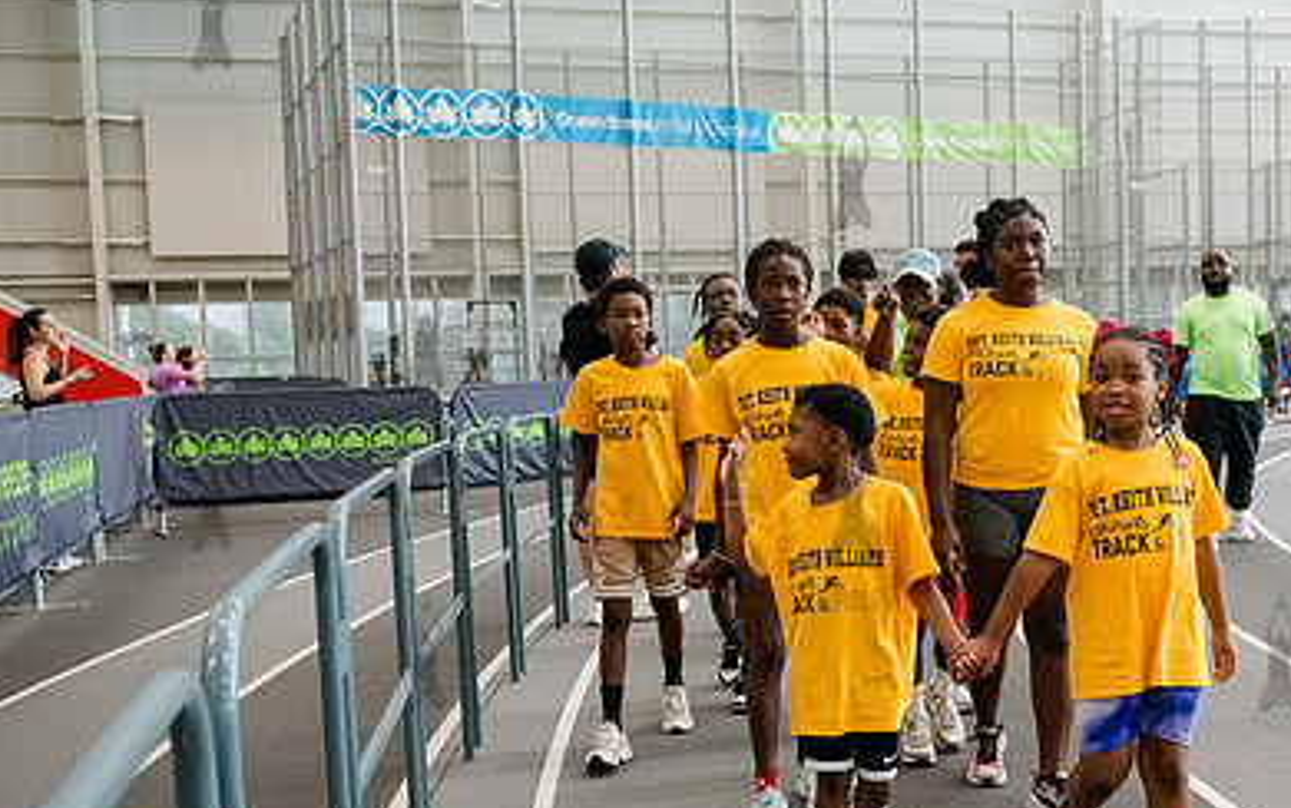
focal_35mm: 47
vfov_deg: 27.4
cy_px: 492
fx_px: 1654
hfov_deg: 42.1
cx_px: 851
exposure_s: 1/640
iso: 6400
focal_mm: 31
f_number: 4
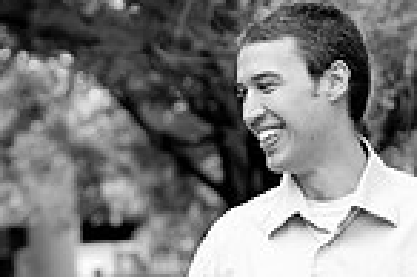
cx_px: 83
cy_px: 143
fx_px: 3217
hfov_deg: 7.4
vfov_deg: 4.9
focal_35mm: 278
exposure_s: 1/200
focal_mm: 70
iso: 800
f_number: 2.8
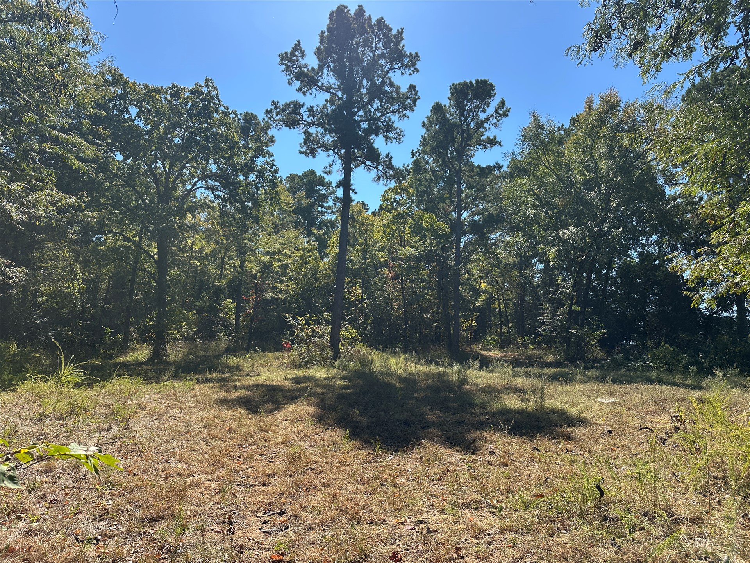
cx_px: 375
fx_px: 520
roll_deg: -1.0
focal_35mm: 24
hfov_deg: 71.6
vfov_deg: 56.8
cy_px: 282
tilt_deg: +6.9
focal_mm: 6.86
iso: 80
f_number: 1.78
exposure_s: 1/2967
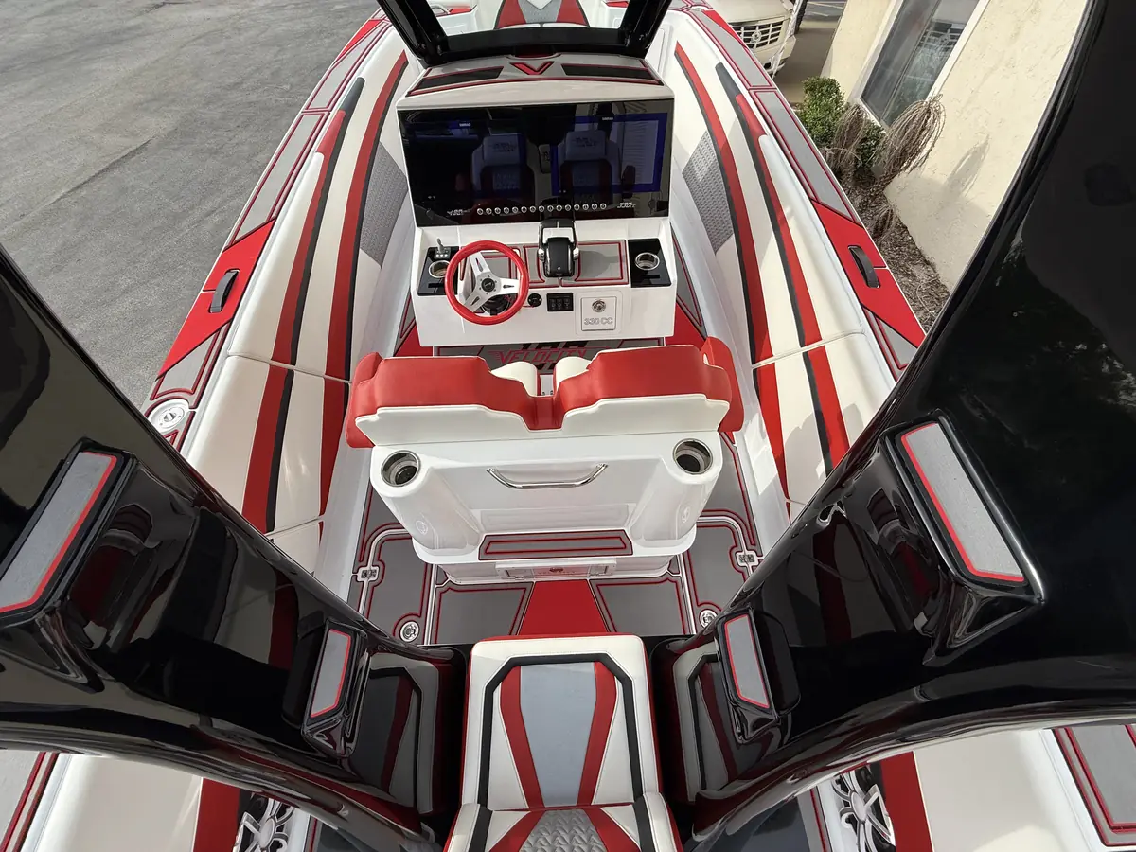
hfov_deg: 102.1
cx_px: 568
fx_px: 459
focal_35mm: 14
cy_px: 426
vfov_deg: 85.7
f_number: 2.2
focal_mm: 2.22
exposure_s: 1/942
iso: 50
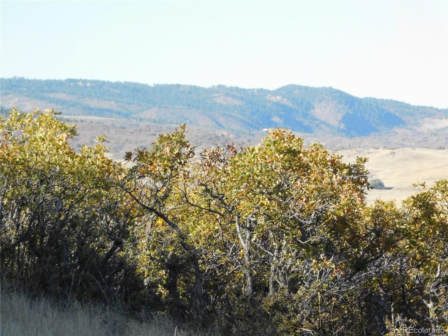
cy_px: 168
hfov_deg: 7.4
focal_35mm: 266
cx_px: 224
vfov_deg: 5.6
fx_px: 3443
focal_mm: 47.2
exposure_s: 1/1250
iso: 800
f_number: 5.7
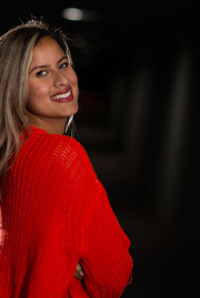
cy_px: 202
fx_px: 1180
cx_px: 49
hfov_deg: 9.7
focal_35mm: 142
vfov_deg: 14.4
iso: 200
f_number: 1.8
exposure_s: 1/200
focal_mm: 85
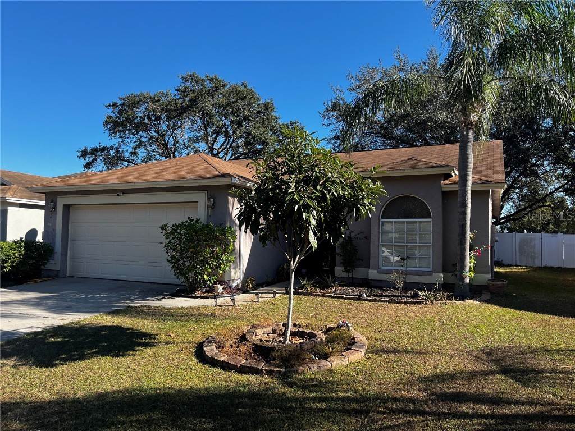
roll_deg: -1.0
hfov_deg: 67.3
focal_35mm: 26
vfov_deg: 53.1
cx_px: 288
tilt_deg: +3.0
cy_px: 216
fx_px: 432
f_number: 1.6
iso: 50
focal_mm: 5.1
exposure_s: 1/1517
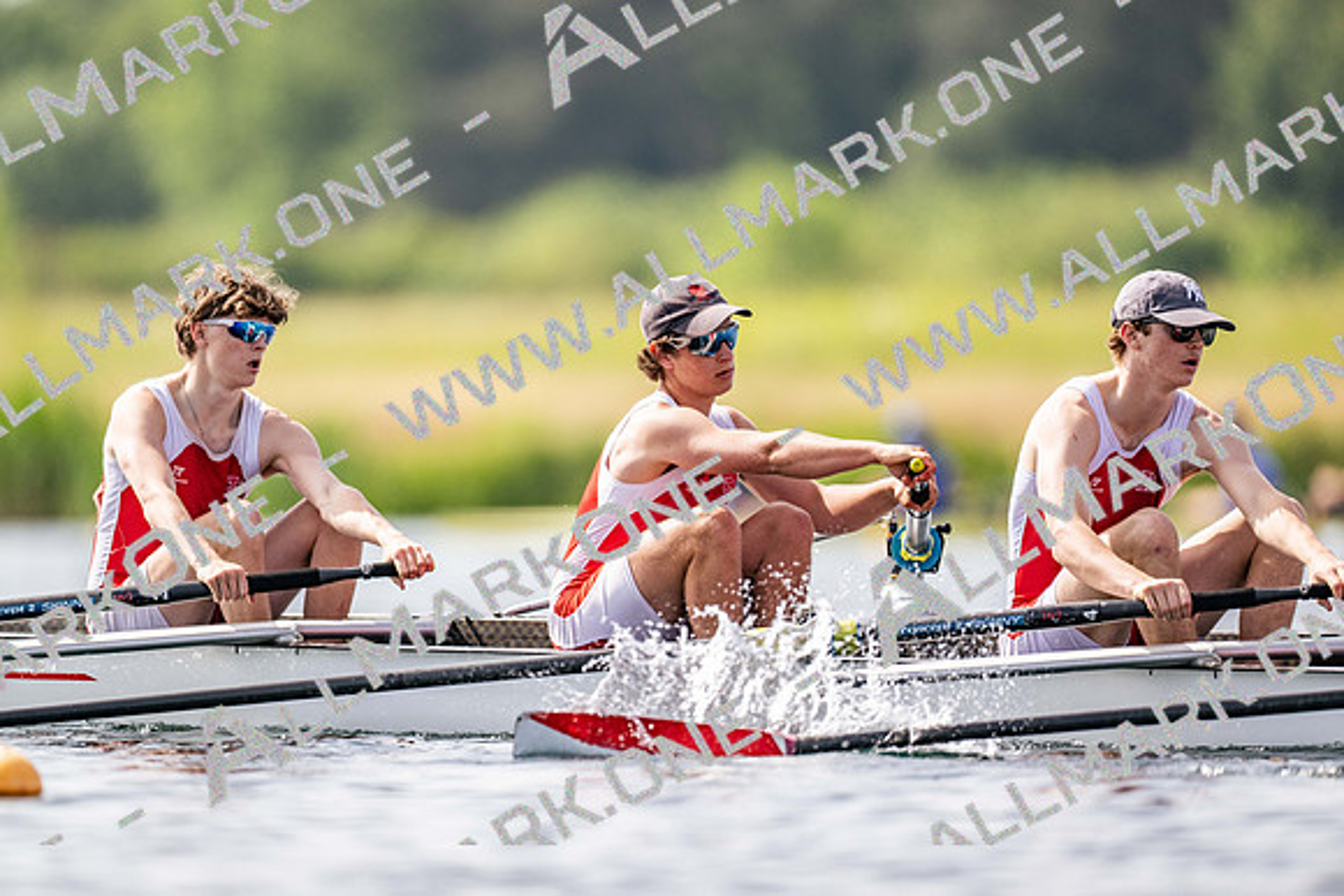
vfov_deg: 2.3
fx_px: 22404
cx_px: 672
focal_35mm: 600
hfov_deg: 3.4
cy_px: 448
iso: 220
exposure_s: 1/2500
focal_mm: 600
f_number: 4
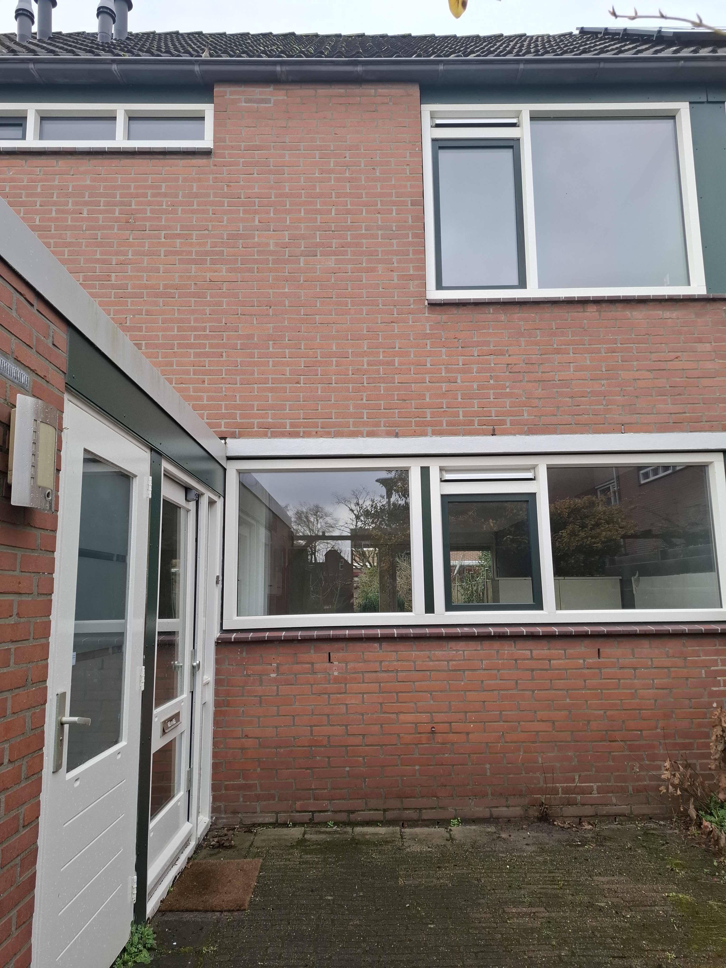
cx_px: 363
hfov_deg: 58.9
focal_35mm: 23
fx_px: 643
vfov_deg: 73.9
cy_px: 484
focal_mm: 5.54
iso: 50
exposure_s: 1/381
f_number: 1.8
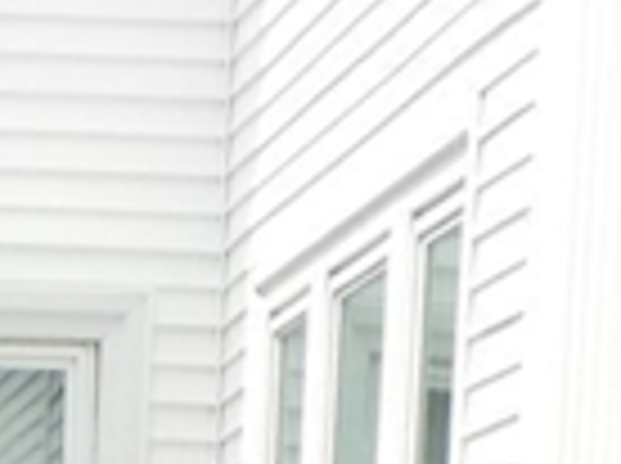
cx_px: -90
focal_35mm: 223
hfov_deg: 8.8
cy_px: 1649
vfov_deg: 5.9
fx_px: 3994
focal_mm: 4.1
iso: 125
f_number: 3.3
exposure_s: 1/500
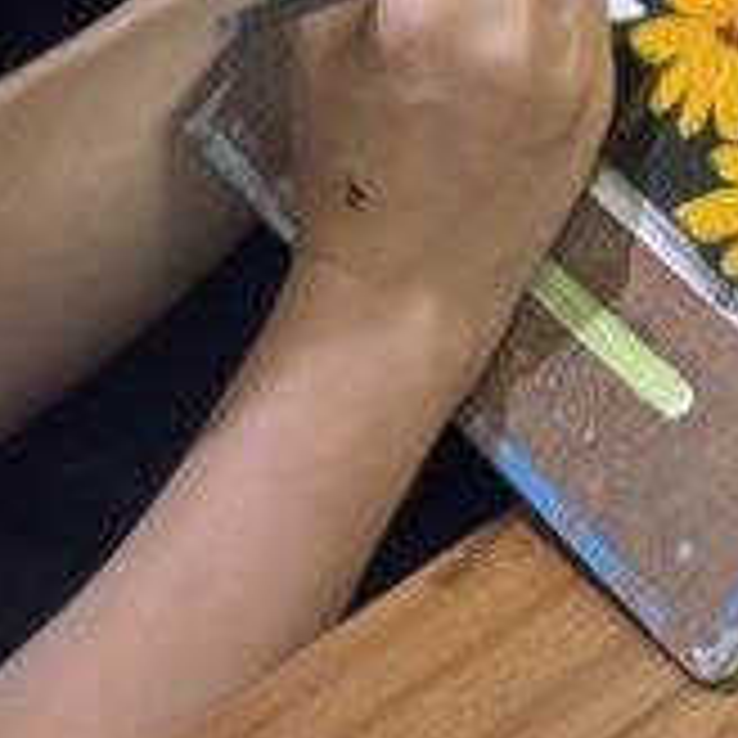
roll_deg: -0.6
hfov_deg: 6.2
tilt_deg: -11.7
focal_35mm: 281
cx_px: 166
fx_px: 6778
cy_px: -886
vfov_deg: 6.0
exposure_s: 1/50
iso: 80
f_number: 1.6
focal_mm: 5.96
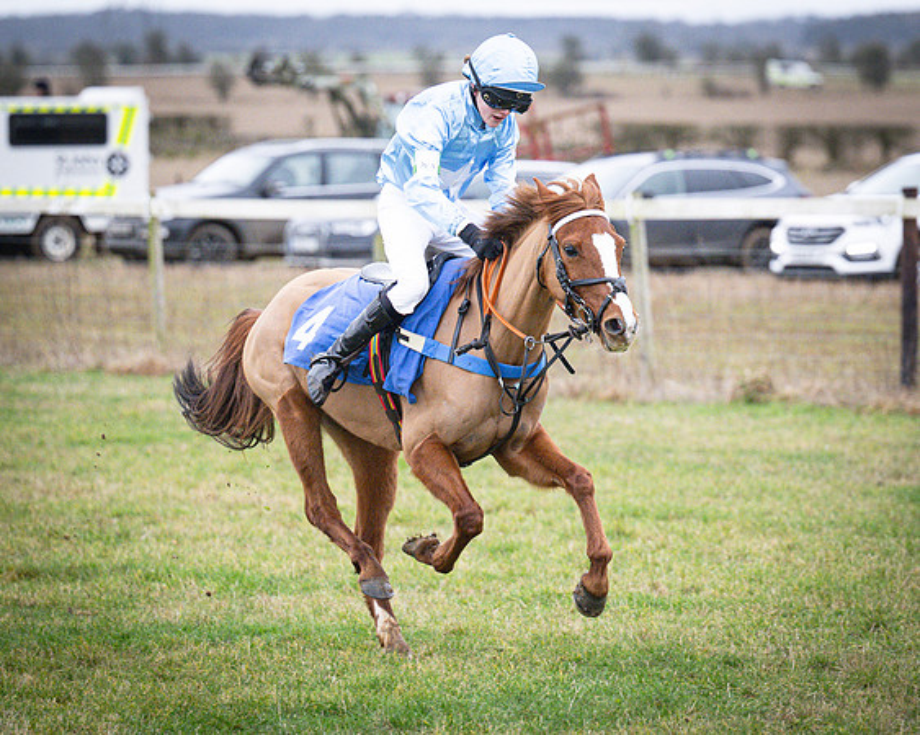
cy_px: 391
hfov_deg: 8.6
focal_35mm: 224
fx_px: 6109
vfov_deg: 6.9
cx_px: 488
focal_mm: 120
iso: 1600
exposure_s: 1/1000
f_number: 2.8
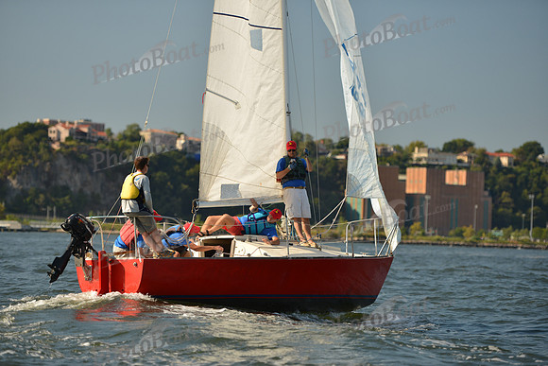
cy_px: 183
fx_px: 1903
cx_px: 274
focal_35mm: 125
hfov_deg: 16.4
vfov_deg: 11.0
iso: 320
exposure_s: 1/1600
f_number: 2.8
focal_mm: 125
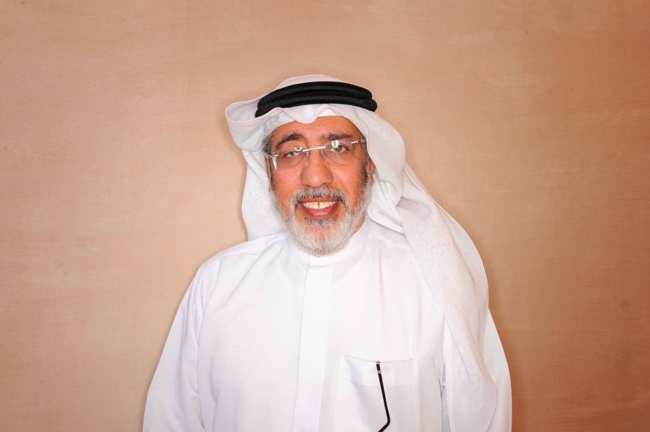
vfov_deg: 36.8
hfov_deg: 53.2
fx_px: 650
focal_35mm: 36
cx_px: 330
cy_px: 219
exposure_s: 1/250
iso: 500
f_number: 11
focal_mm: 35
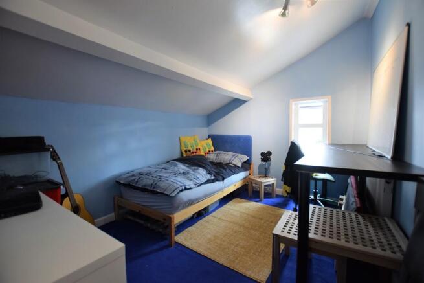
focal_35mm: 15
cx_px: 212
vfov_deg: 77.4
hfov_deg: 100.4
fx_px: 177
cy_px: 142
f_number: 3.5
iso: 500
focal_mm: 10
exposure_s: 1/40
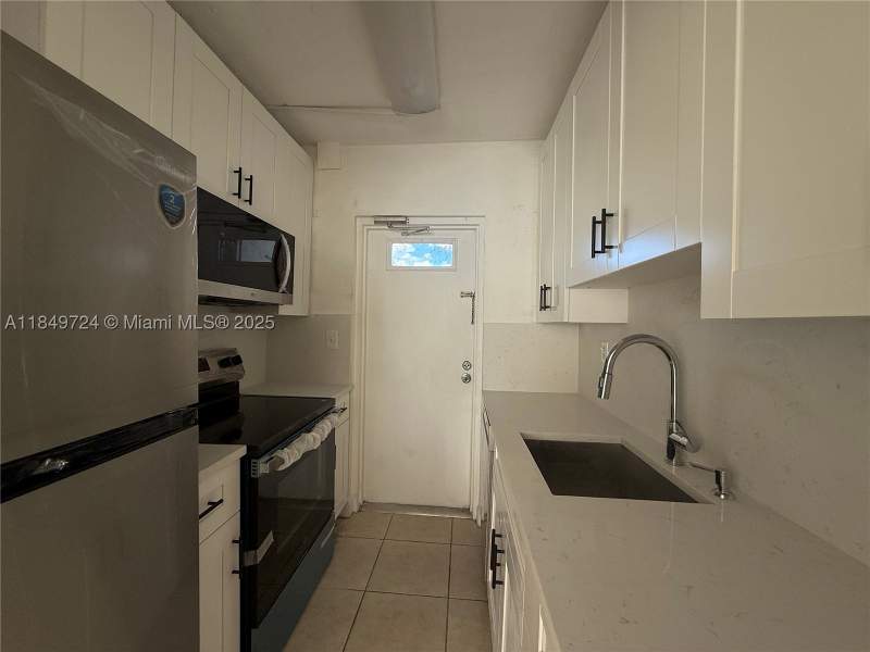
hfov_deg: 102.1
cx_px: 435
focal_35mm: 14
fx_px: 352
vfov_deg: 85.7
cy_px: 326
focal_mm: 2.22
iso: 50
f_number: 2.2
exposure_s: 1/243
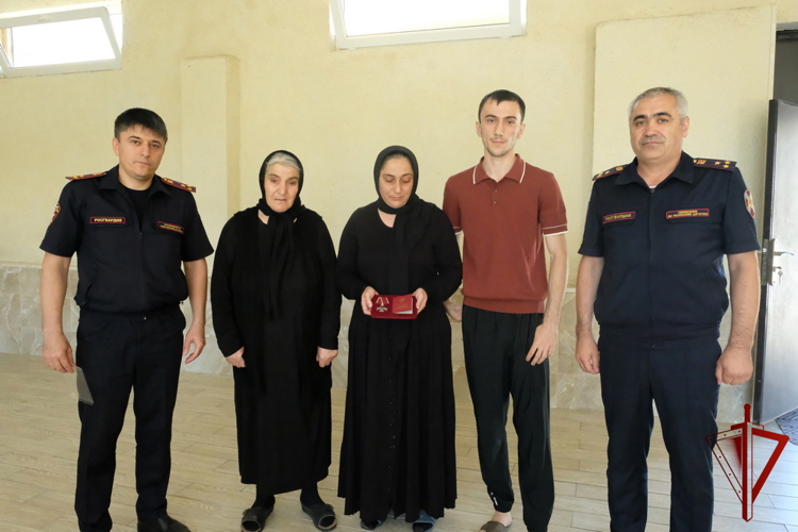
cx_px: 399
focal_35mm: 27
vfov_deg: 47.9
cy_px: 266
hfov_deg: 67.4
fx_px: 598
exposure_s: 1/220
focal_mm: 18
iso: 12800
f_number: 9
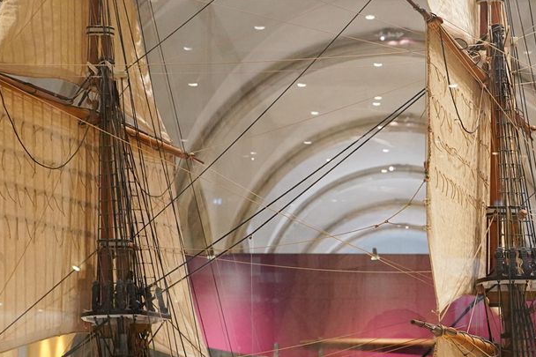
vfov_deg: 16.9
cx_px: 413
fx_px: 1176
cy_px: 361
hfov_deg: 25.3
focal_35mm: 79
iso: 3200
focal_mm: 24
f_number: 5
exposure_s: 1/80
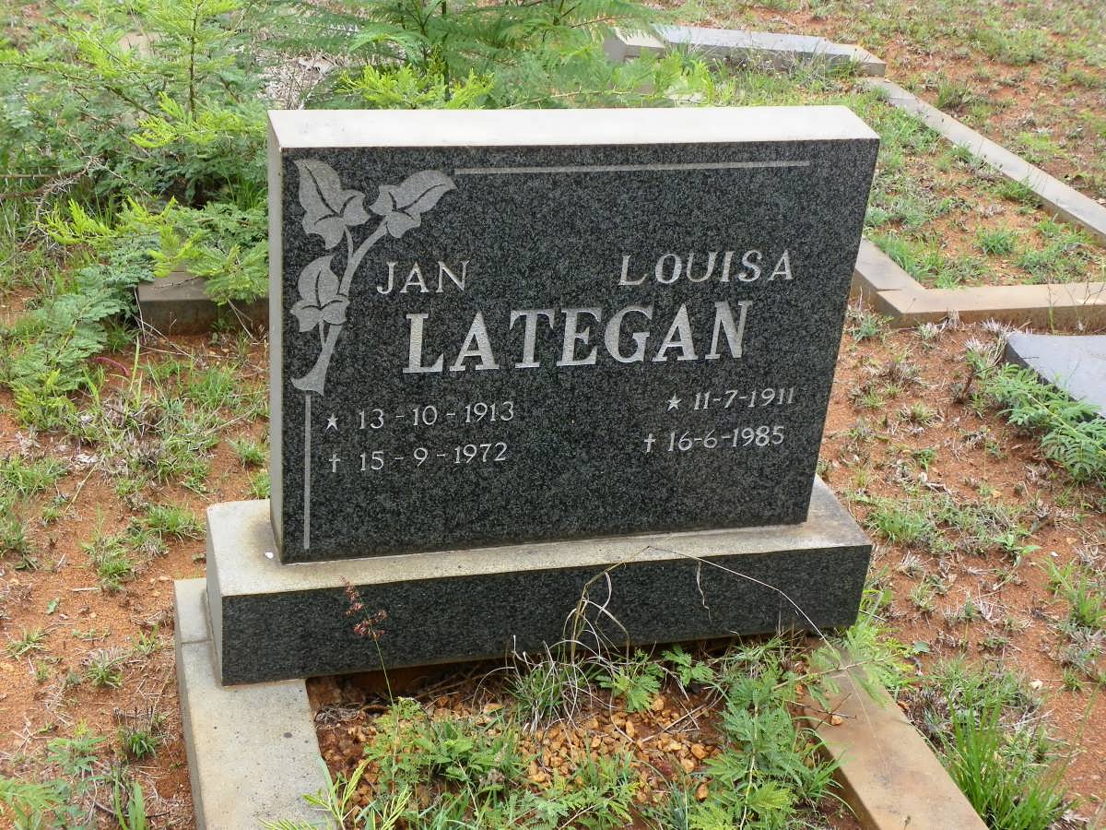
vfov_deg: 28.0
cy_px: 415
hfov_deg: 36.8
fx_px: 1661
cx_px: 553
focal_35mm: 52
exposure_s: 1/200
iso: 64
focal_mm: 9.2
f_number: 3.5
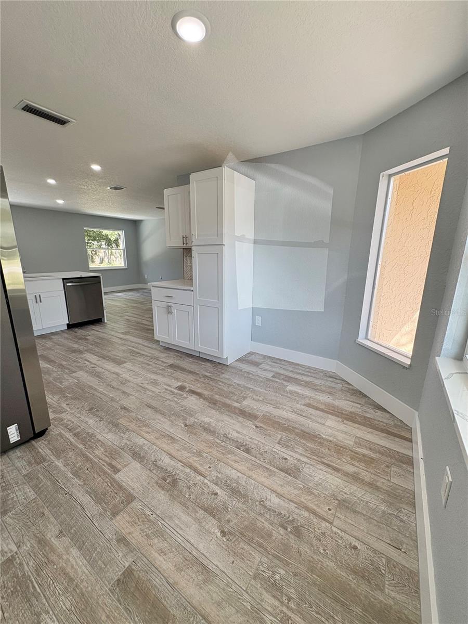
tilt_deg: -12.4
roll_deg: -0.5
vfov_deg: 102.1
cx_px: 234
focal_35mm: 14
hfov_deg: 85.7
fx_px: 252
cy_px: 312
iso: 50
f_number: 2.2
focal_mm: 2.22
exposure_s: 1/120
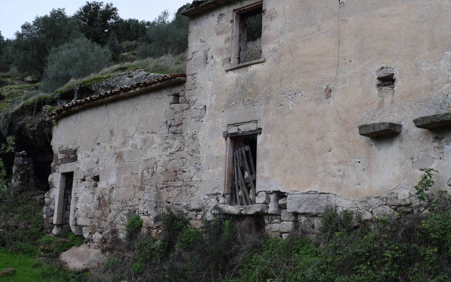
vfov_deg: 29.2
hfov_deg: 45.0
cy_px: 114
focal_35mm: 44
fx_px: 541
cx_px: 274
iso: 200
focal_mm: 18
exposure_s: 1/250
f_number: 8
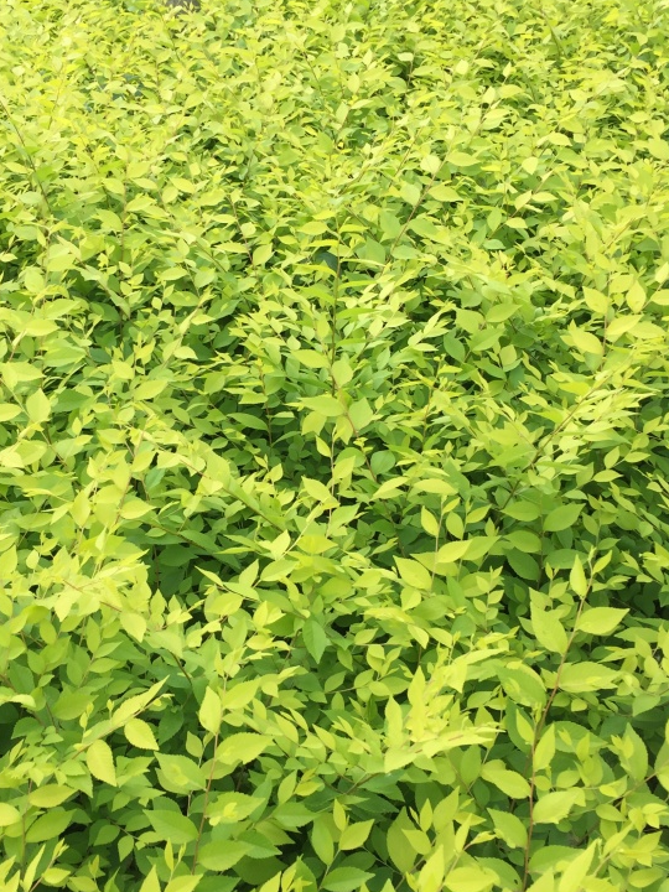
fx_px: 1108
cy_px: 486
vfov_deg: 43.8
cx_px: 285
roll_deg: -1.4
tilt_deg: -34.9
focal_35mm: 43
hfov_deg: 33.5
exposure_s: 1/557
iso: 32
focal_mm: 4.15
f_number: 2.2
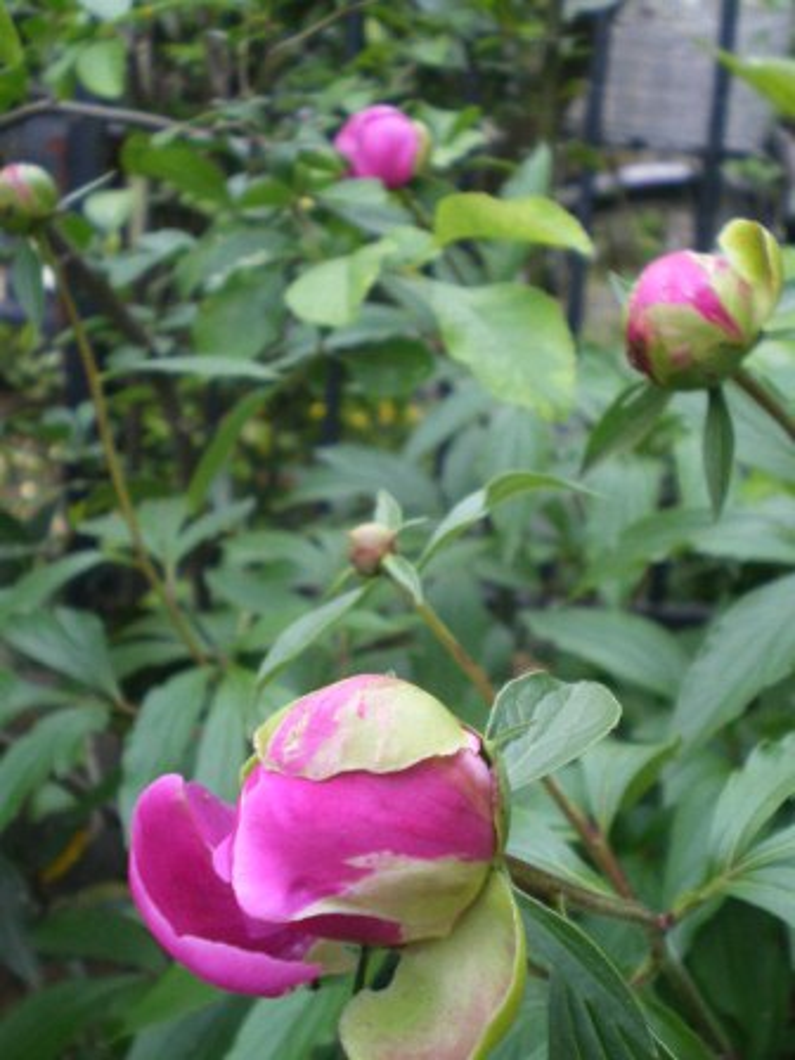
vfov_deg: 42.9
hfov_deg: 32.9
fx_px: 1347
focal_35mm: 44
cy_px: 530
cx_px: 398
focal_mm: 7.4
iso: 160
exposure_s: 1/30
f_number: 3.5
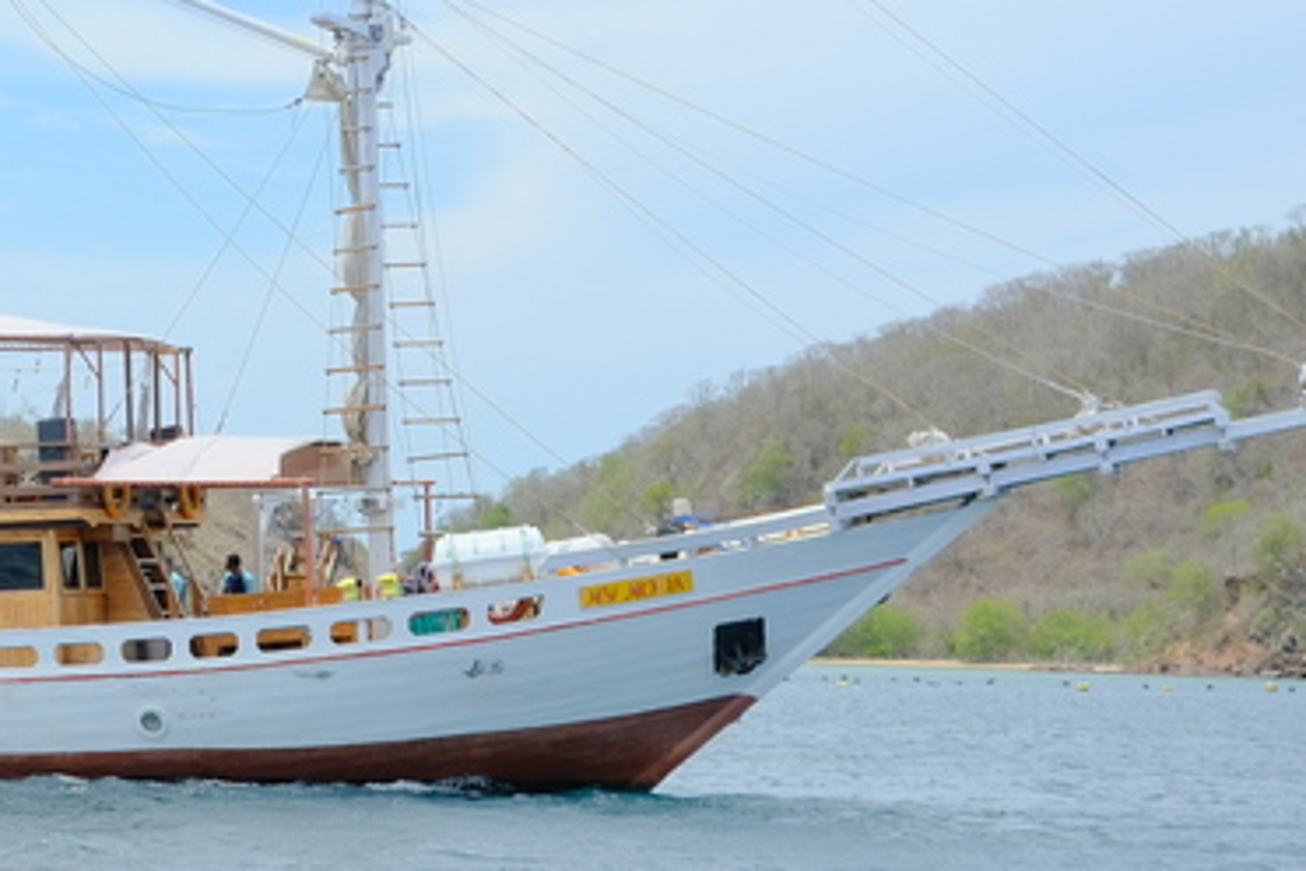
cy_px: 393
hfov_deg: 16.8
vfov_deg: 11.5
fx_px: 4317
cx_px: -53
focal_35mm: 119
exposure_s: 1/3200
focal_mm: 27
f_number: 3.6
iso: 640
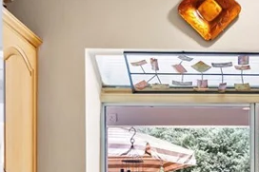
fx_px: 812
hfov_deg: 17.7
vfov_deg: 11.8
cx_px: 253
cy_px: 225
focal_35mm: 113
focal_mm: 20
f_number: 4
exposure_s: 1/13
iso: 400
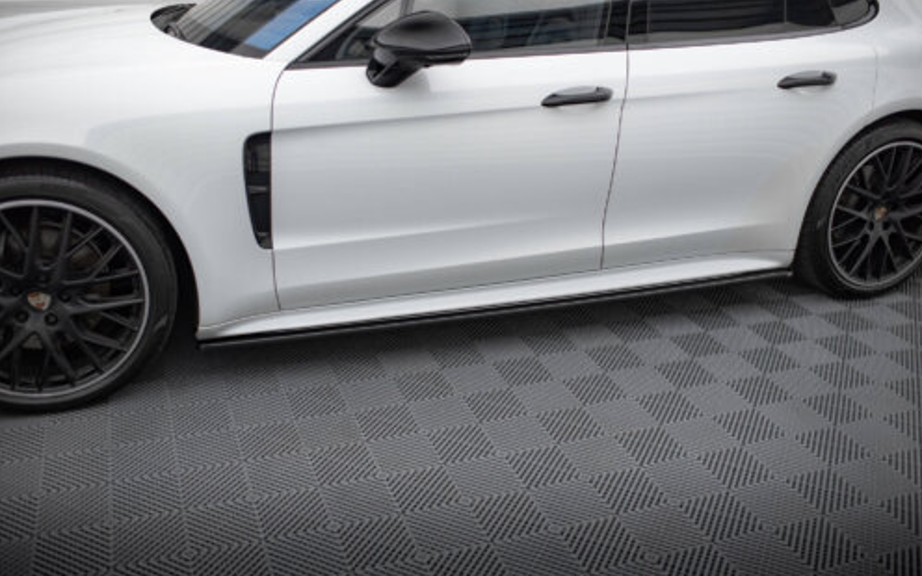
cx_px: 463
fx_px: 905
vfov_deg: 35.3
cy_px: 275
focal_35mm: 36
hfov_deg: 54.0
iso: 500
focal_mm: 35
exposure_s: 1/200
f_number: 2.5
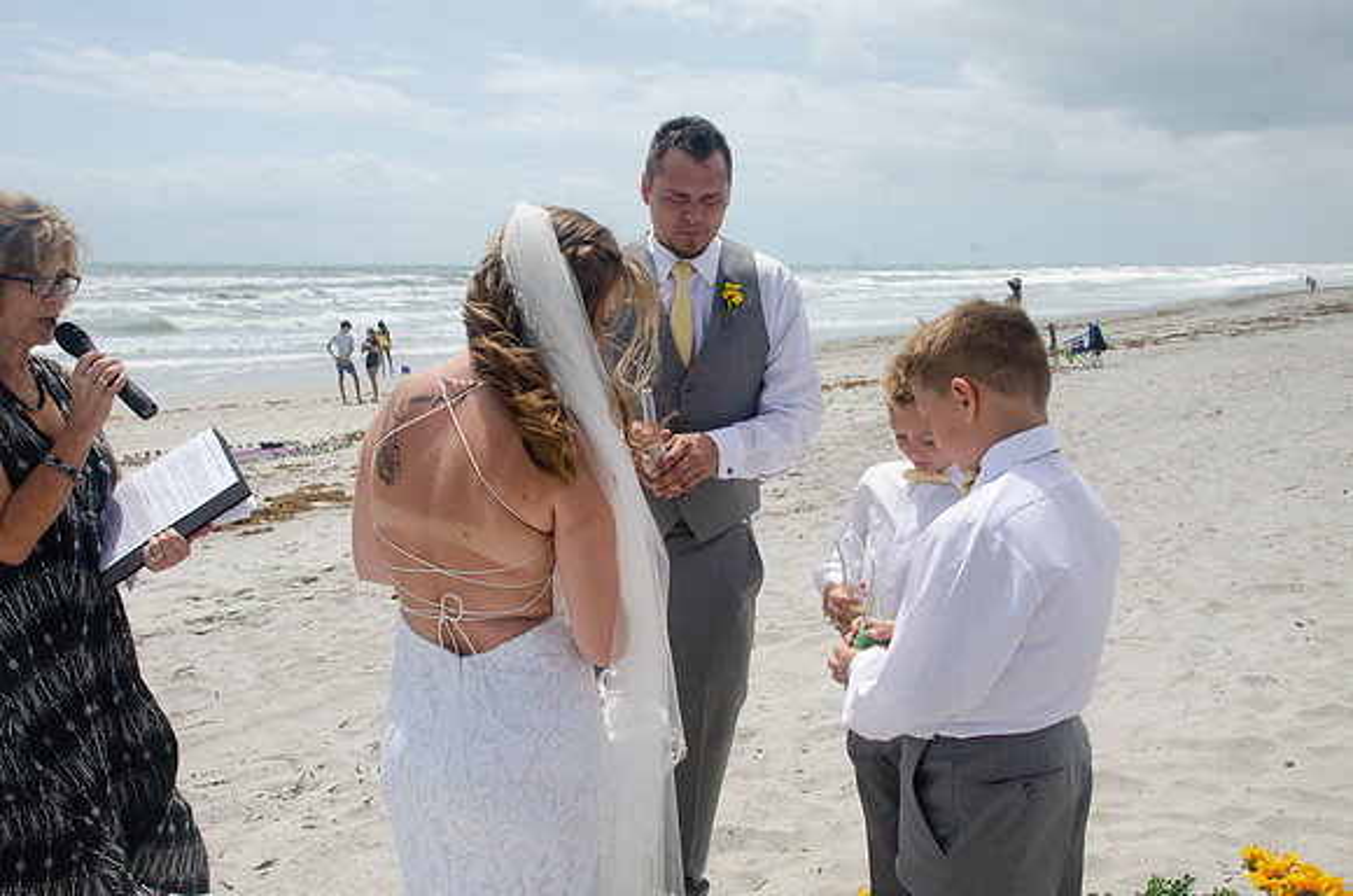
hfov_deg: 49.6
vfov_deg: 34.1
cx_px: 676
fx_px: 1463
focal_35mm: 39
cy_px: 448
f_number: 11
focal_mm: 26
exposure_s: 1/250
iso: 100
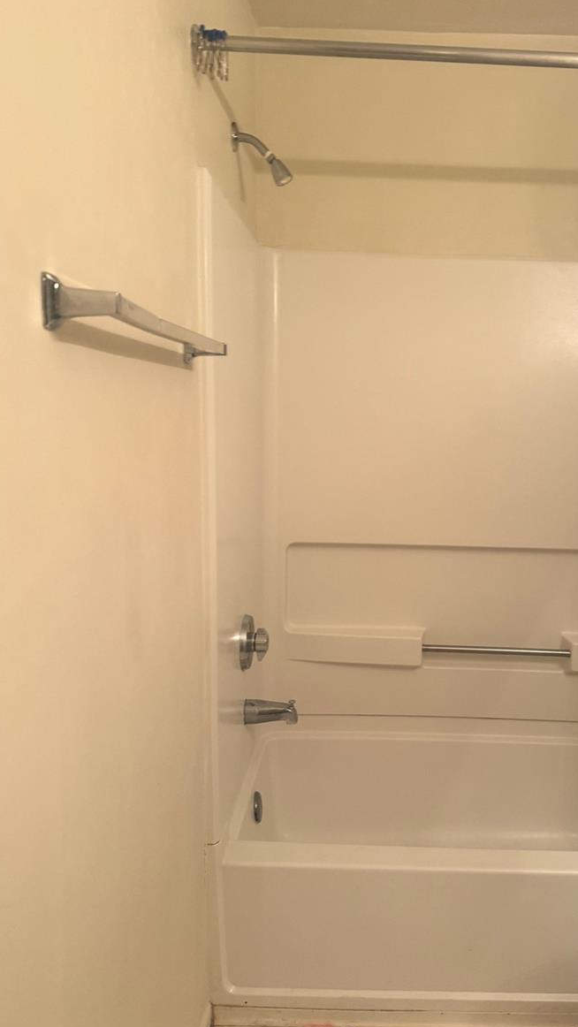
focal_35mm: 27
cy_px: 514
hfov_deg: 42.4
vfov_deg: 69.9
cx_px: 376
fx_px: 735
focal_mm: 6.76
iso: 200
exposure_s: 1/120
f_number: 1.78
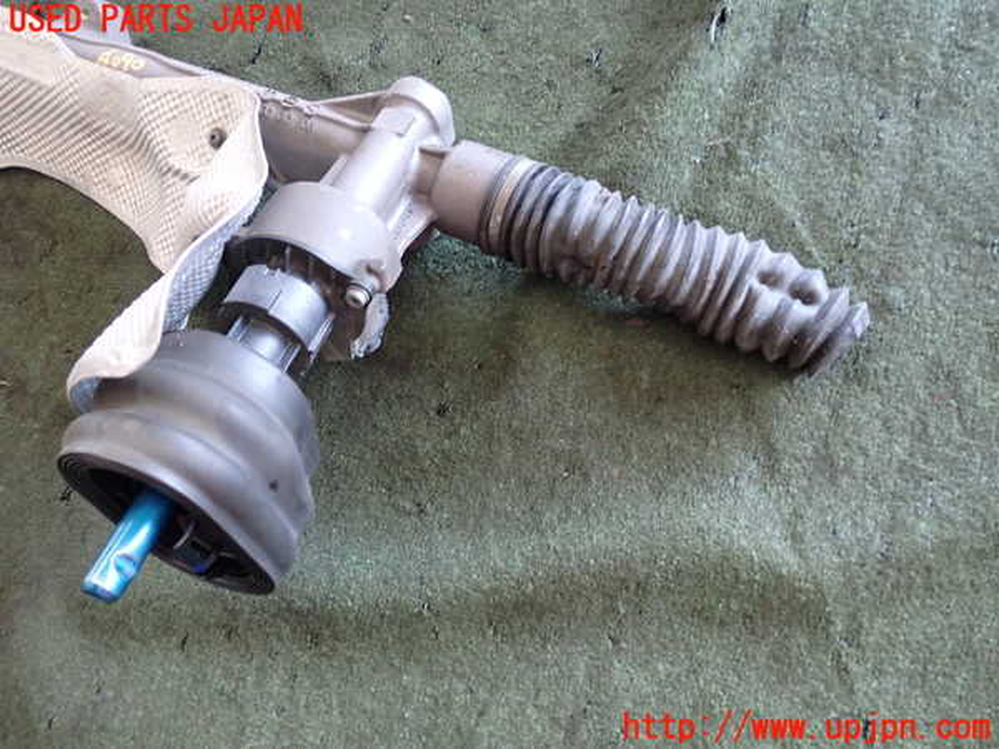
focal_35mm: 30
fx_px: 866
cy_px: 374
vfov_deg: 46.8
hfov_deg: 60.0
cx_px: 500
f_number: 2.3
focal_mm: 5.4
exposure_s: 1/30
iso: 320
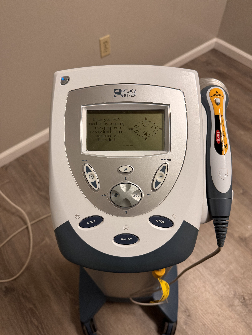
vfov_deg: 71.6
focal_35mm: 24
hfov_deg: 56.8
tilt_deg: -57.6
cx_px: 126
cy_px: 168
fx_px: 233
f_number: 1.78
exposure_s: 1/60
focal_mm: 6.76
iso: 200
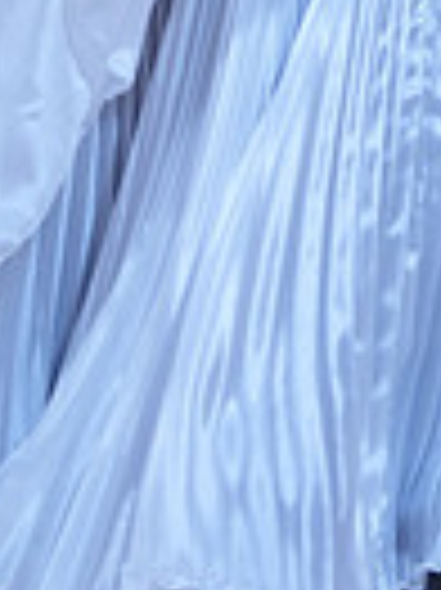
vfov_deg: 5.2
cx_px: 448
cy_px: -293
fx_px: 6397
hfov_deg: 3.9
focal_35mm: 376
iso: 400
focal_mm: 88
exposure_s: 1/400
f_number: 2.8
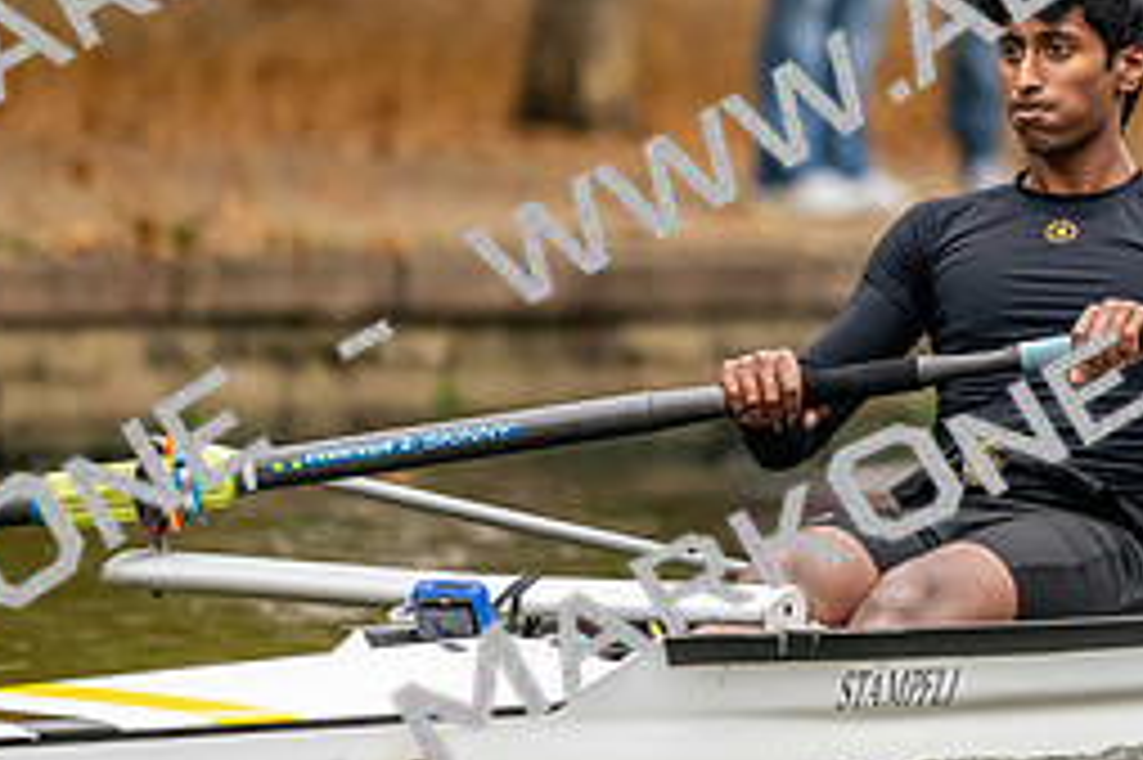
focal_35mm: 914
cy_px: 317
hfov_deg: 2.3
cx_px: 1022
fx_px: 29000
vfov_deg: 1.5
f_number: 4.5
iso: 3200
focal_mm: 400
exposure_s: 1/2500
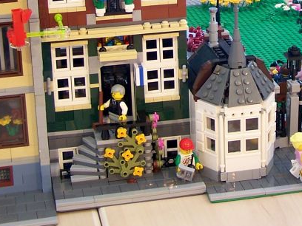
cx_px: 264
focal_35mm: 108
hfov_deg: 18.0
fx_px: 942
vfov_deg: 13.5
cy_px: -12
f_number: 2.9
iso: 80
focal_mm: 7.1
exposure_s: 1/3
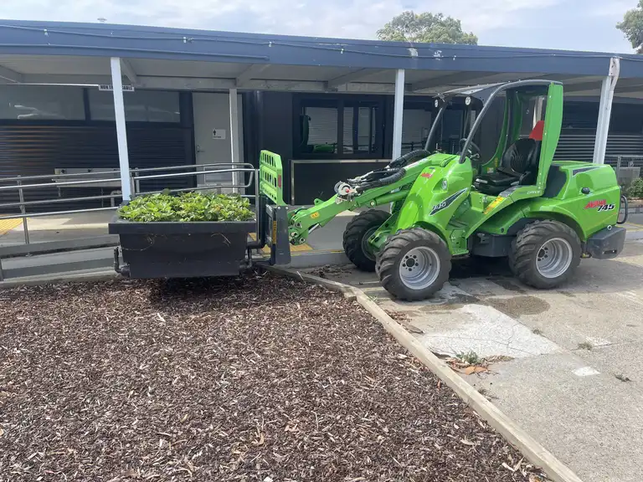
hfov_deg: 69.4
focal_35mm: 25
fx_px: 464
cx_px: 322
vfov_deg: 54.9
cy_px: 241
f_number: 1.6
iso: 32
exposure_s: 1/1266
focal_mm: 5.1
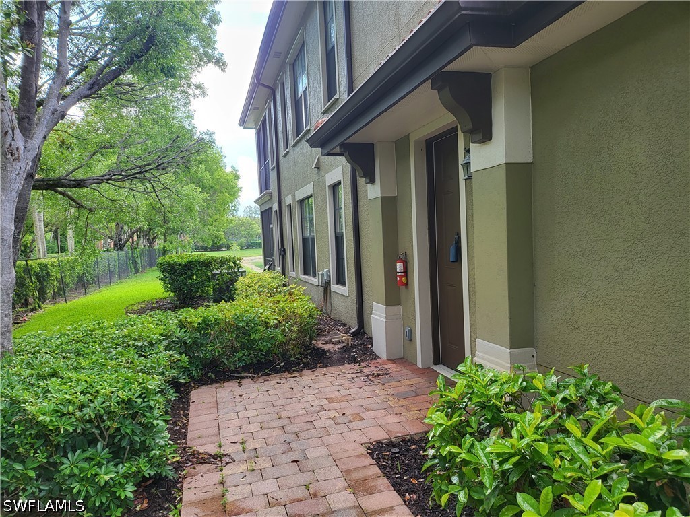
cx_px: 345
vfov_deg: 56.8
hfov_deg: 71.6
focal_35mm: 24
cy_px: 258
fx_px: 478
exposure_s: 1/179
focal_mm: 5
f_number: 1.8
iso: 40
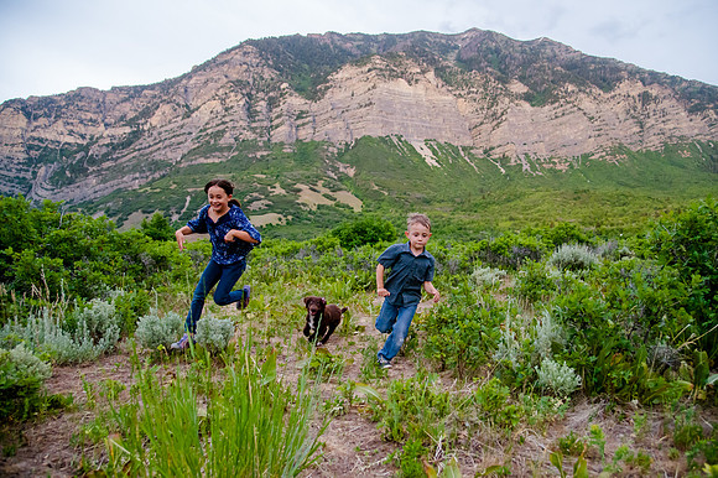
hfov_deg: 69.1
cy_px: 240
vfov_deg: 49.3
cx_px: 372
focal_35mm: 26
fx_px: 521
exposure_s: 1/250
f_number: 4
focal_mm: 24
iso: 3200
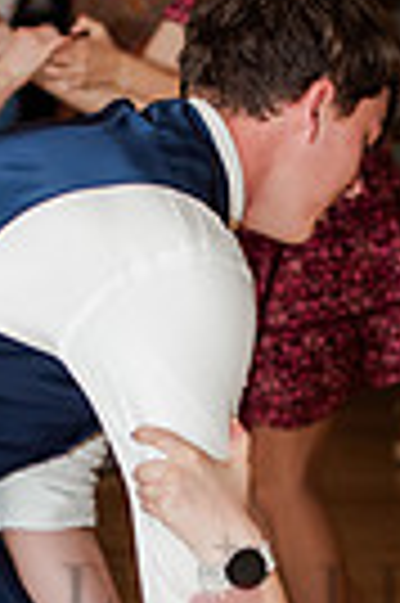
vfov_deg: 12.0
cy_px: 688
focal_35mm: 168
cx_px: 198
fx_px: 2807
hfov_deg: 8.2
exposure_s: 1/250
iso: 500
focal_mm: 50
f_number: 2.5
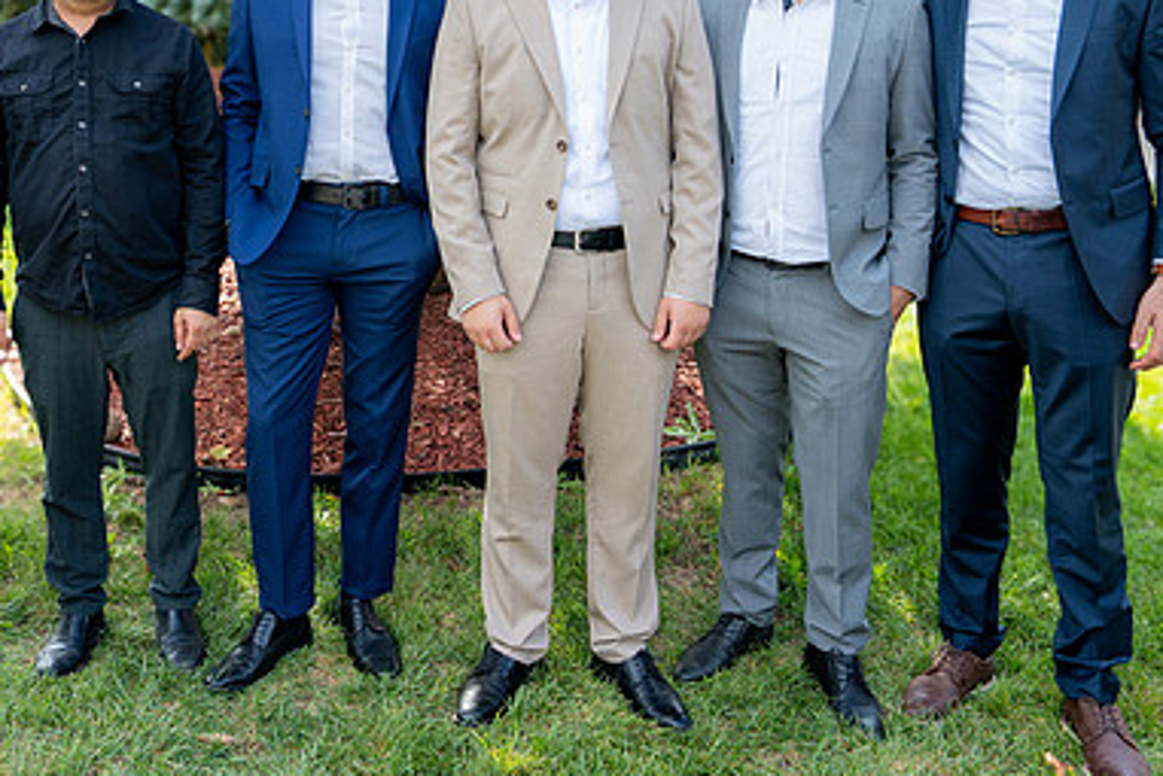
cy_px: 193
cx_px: 371
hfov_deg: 49.6
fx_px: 1228
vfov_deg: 34.3
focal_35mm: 38
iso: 320
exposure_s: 1/320
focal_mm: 25
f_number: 5
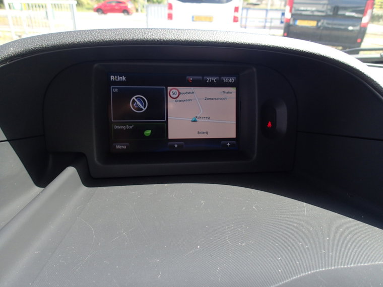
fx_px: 277
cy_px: 144
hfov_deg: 69.4
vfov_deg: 54.9
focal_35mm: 25
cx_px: 192
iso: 100
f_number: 2.8
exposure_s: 1/200
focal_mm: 4.5
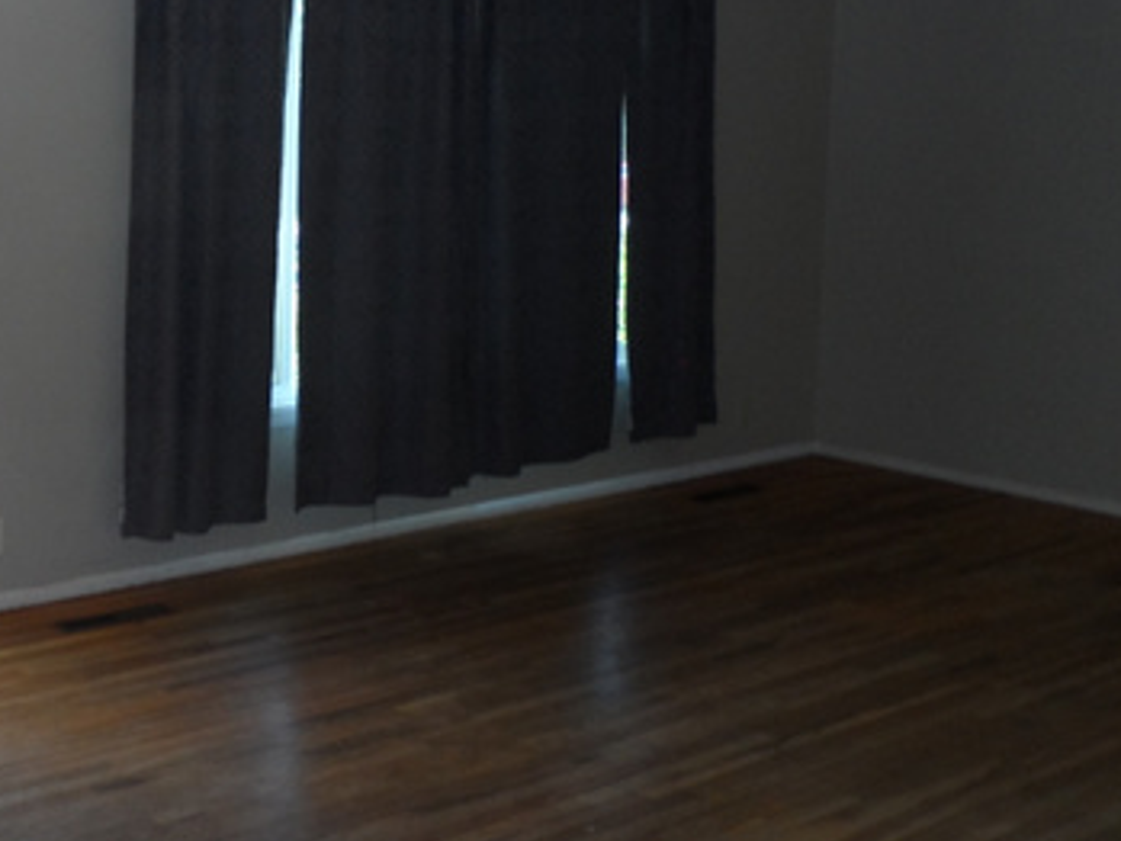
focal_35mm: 44
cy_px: 273
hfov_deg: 40.0
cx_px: 132
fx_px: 1425
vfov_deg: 32.6
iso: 120
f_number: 3.2
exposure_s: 1/30
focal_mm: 4
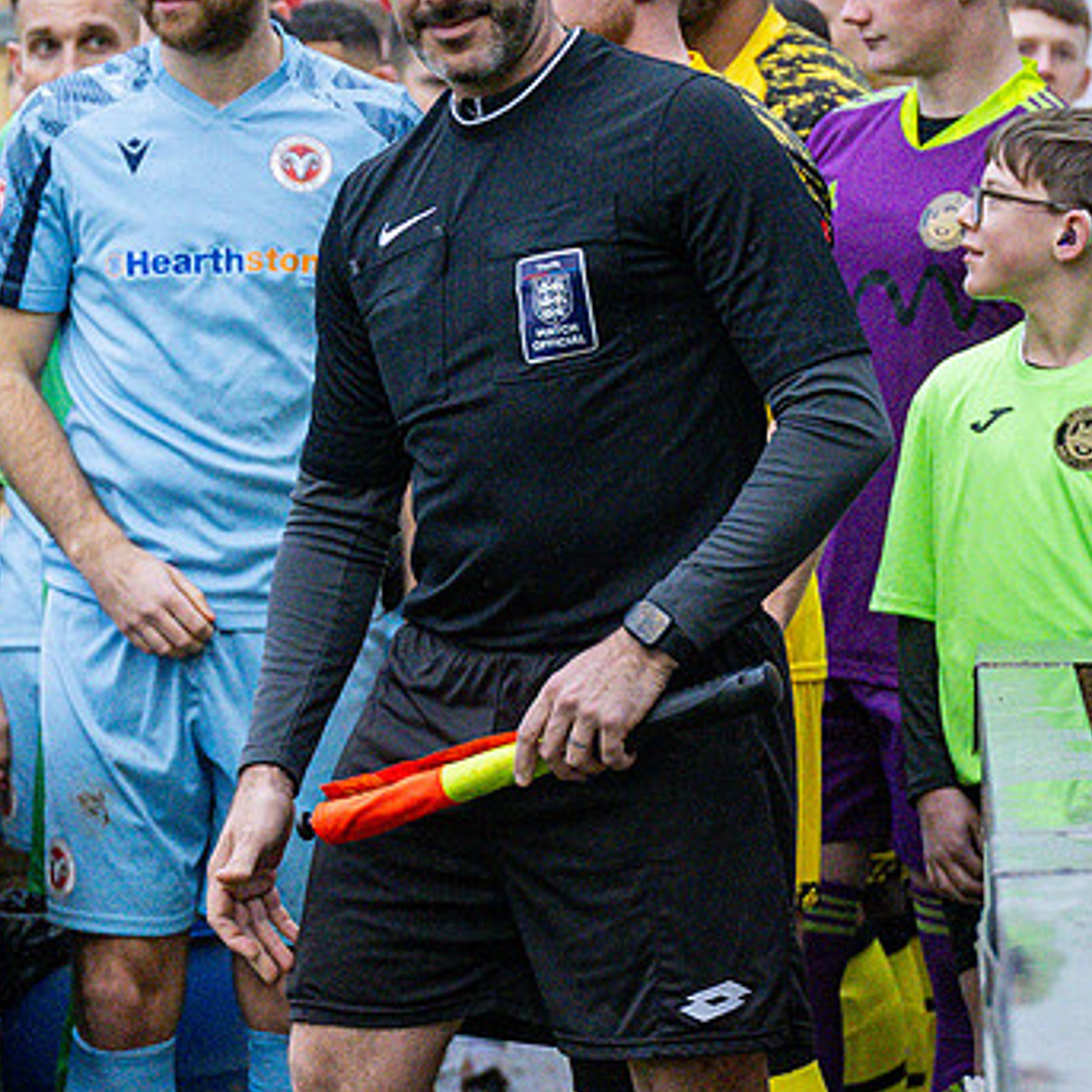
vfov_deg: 6.4
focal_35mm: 272
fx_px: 9708
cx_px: 759
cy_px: 838
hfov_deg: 6.4
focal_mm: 70
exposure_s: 1/2000
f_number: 2.8
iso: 2000
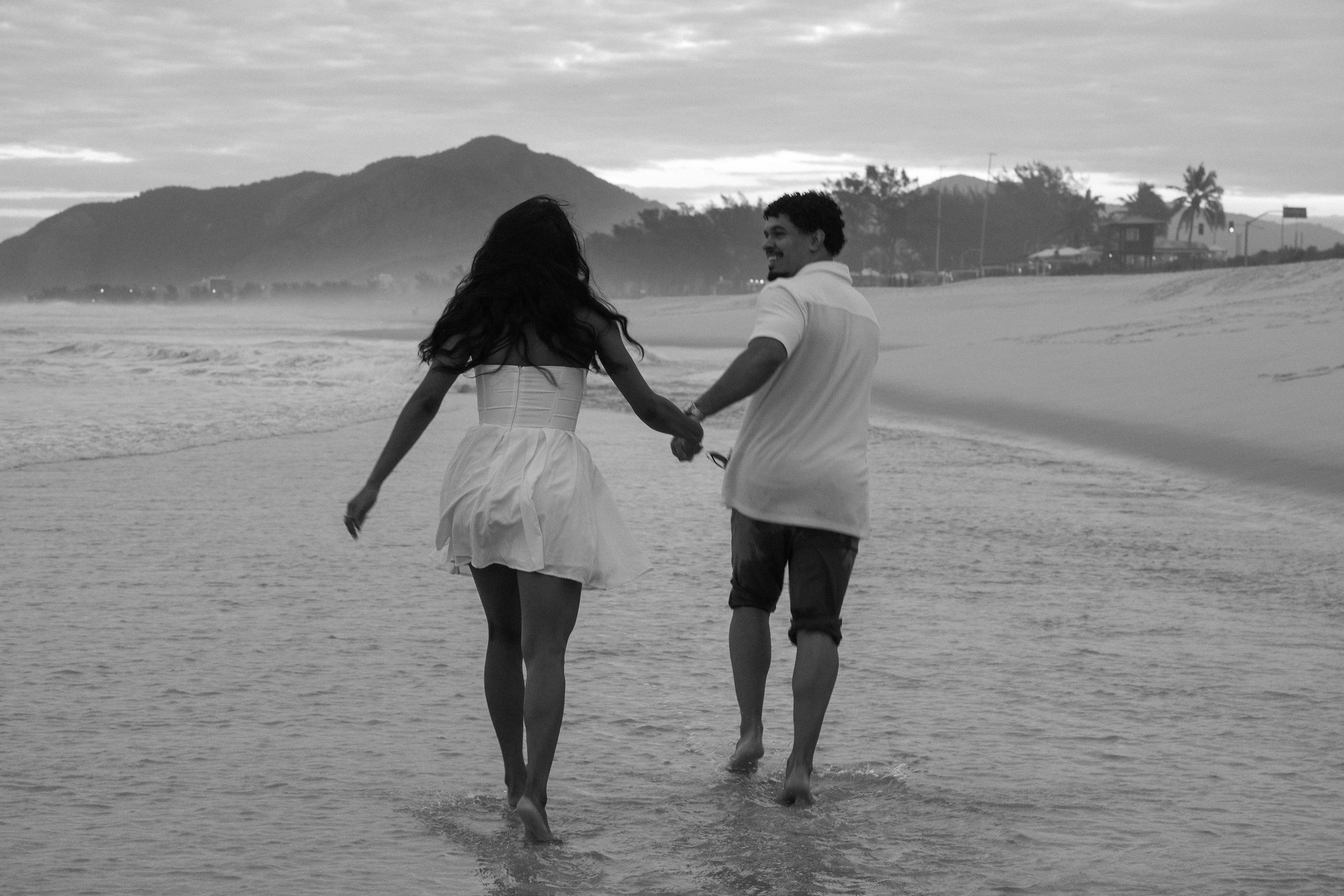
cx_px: 672
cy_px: 448
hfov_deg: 24.2
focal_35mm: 84
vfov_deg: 16.3
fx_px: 3136
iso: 800
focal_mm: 56
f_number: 6.3
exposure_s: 1/100
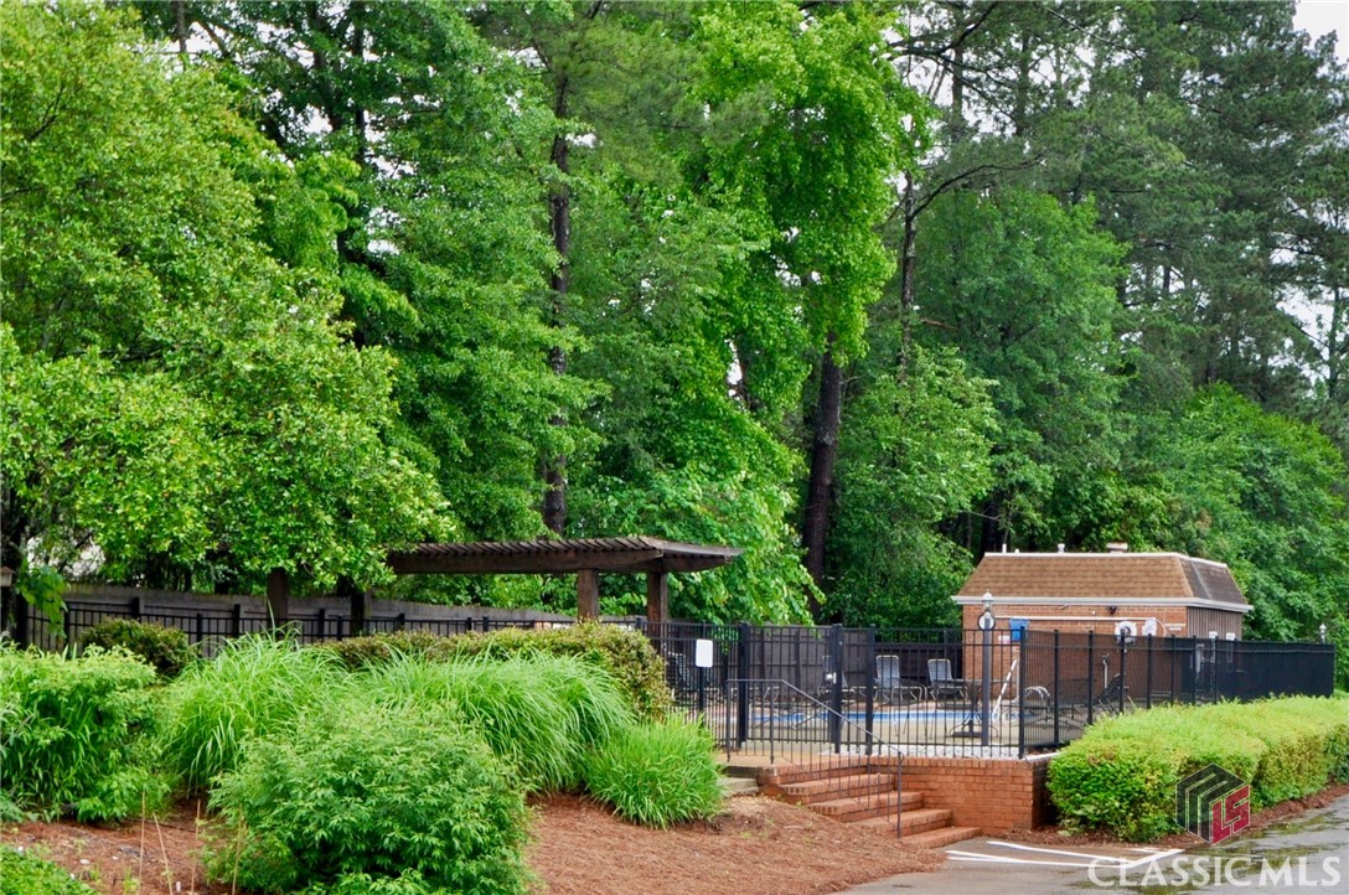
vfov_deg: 36.8
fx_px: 1347
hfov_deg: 53.2
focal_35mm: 36
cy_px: 448
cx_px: 674
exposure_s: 1/200
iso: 200
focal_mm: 24
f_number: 7.1
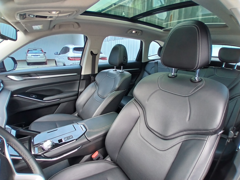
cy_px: 90
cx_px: 120
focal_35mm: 17
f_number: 2.2
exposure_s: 1/60
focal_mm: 1.4
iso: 50
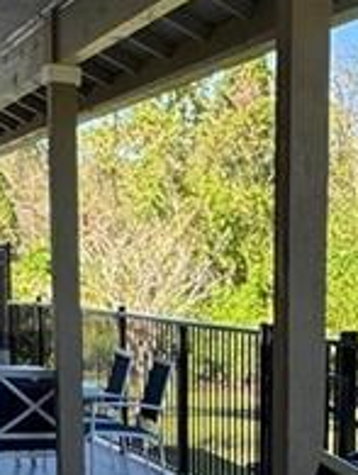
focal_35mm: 86
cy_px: 507
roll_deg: -1.0
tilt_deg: -11.4
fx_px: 1182
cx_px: 373
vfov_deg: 21.7
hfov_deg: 16.8
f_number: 2.2
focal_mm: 2.22
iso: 40
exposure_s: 1/430
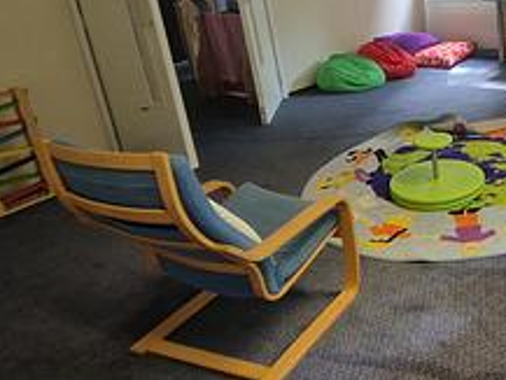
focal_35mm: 36
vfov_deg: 38.9
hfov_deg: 46.3
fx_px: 527
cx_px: 457
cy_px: 110
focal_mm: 2.2
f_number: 2.2
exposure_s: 1/33
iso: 320
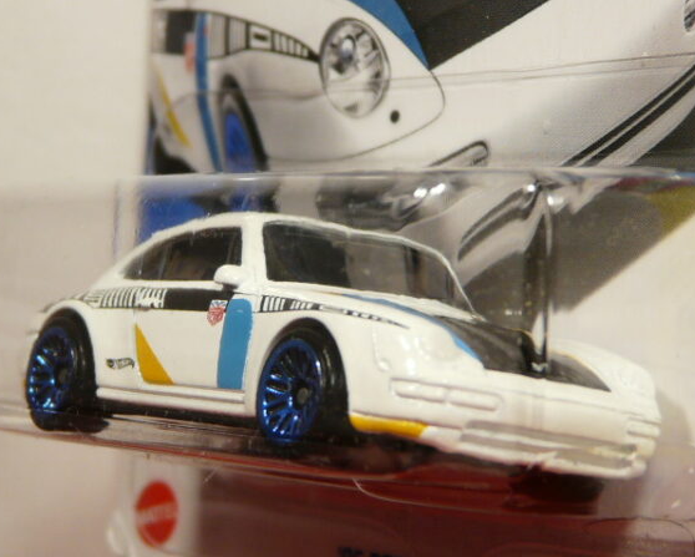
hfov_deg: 14.9
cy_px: 279
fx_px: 2655
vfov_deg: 12.0
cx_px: 338
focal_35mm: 129
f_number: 3.2
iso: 100
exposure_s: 1/50
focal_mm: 12.6
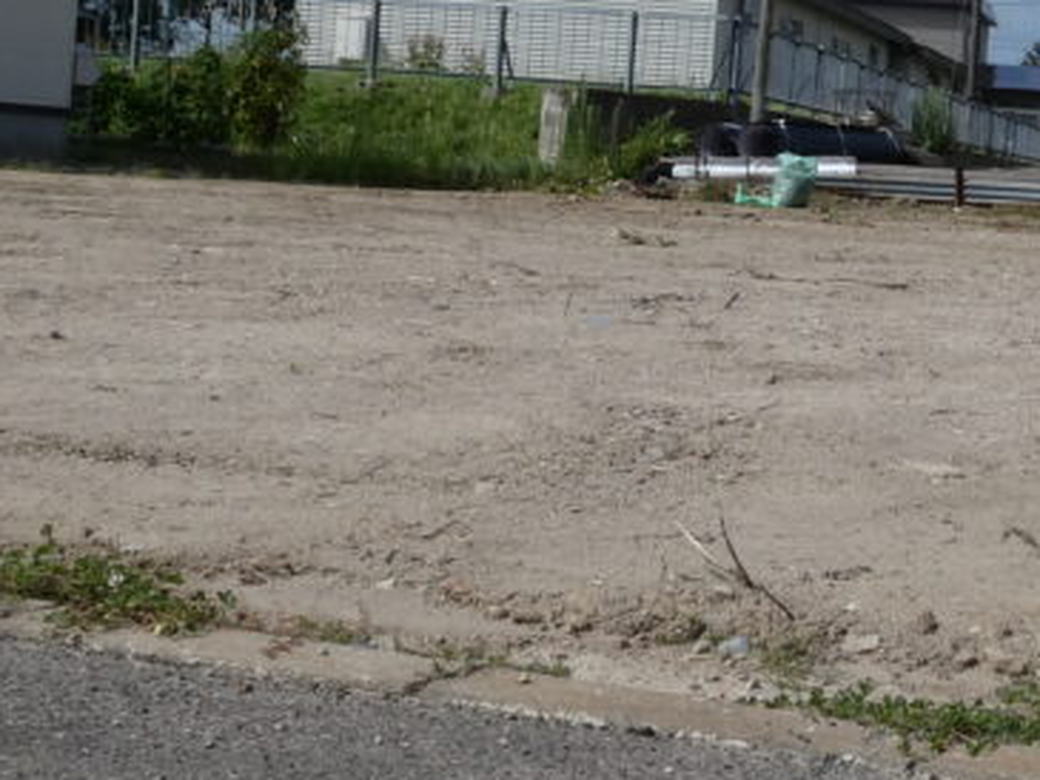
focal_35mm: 87
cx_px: 1066
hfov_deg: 21.6
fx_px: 2615
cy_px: 157
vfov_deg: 16.9
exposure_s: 1/800
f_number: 5.6
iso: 80
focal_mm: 5.4
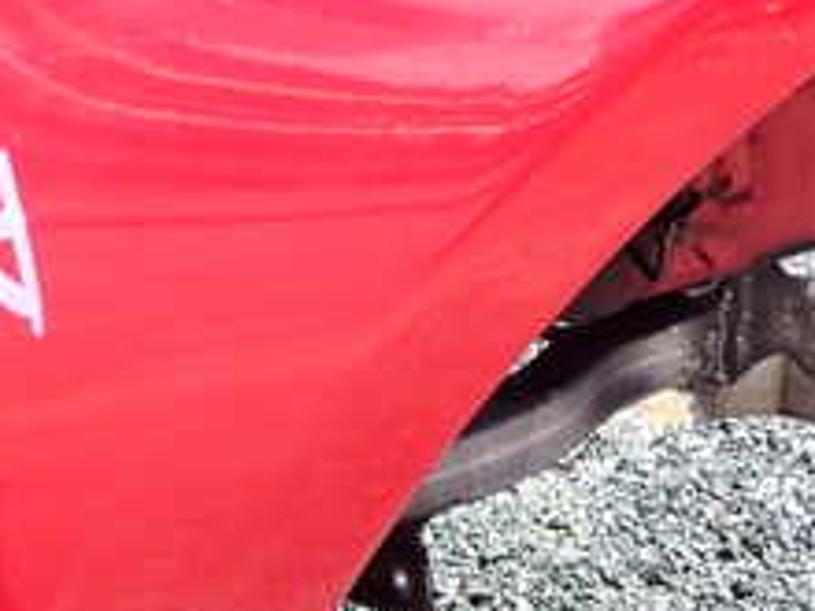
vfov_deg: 17.3
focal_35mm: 82
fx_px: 1931
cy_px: 700
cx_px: -19
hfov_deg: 22.8
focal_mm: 5.4
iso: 100
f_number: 3.2
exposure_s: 1/320
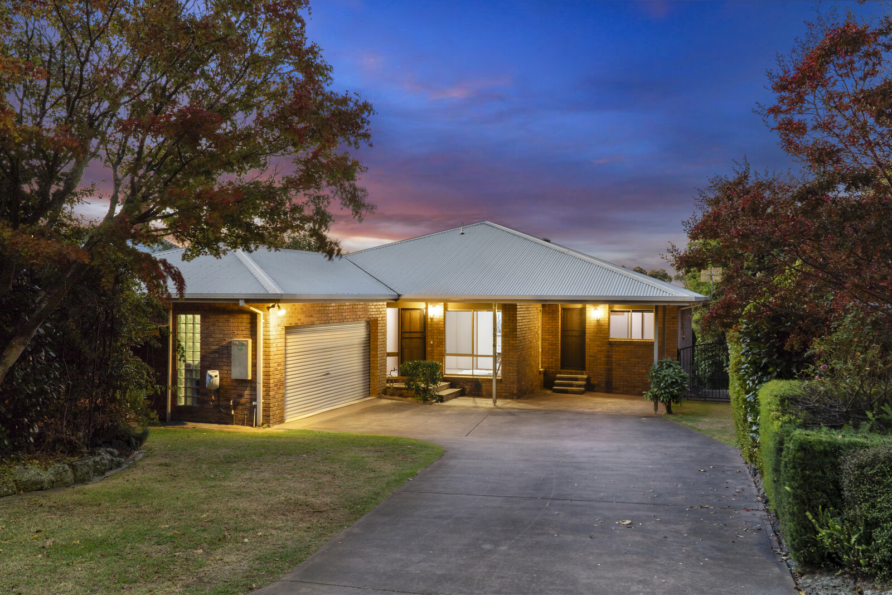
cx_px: 446
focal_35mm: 30
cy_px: 298
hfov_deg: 61.9
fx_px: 743
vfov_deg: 43.6
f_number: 9
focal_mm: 20
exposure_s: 13
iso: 100
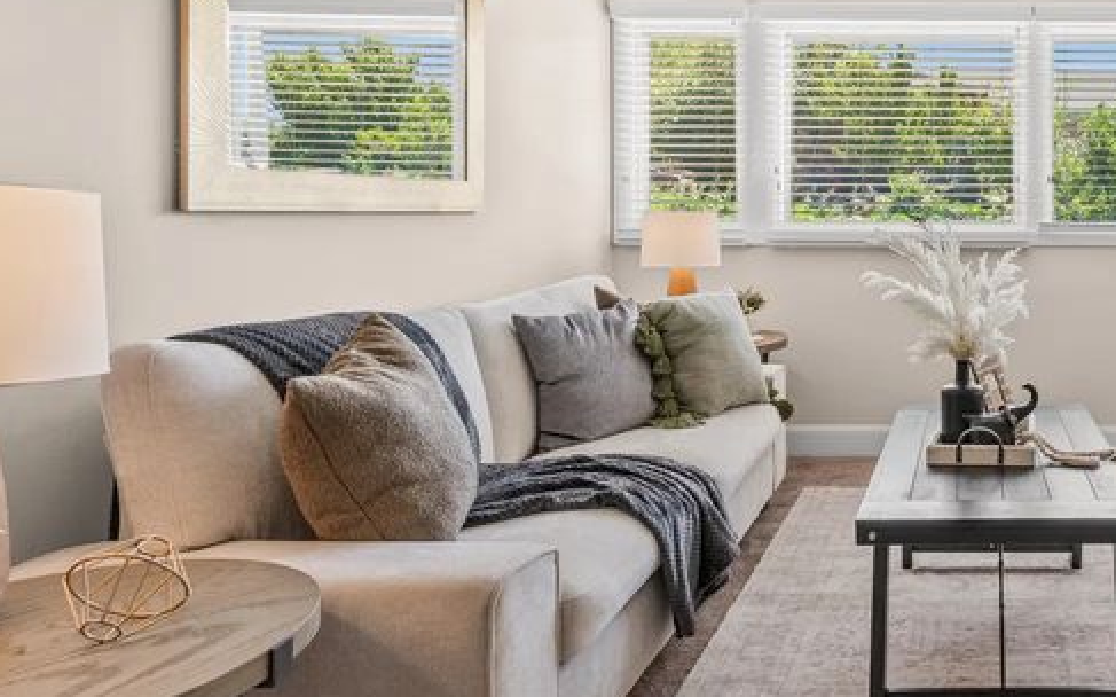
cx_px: 981
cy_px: 201
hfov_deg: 55.5
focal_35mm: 30
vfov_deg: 40.9
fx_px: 912
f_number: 7.1
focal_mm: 14
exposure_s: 1/20
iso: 500
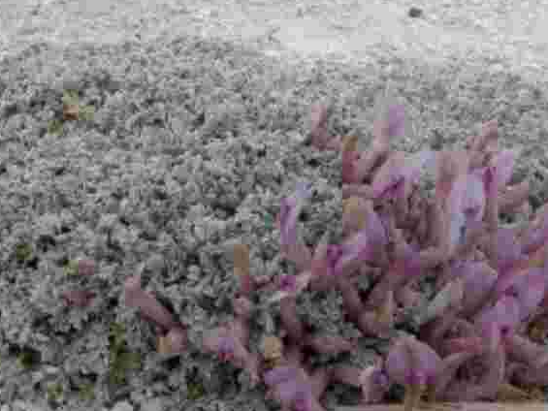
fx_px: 903
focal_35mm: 57
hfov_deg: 33.7
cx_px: 243
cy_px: 216
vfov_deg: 25.7
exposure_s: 1/277
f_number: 6.3
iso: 100
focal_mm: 8.9
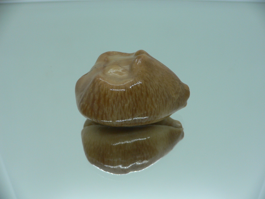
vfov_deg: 40.7
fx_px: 268
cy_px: 100
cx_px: 132
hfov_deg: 52.6
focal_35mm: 35
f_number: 2.8
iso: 100
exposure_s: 1/60
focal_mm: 4.6
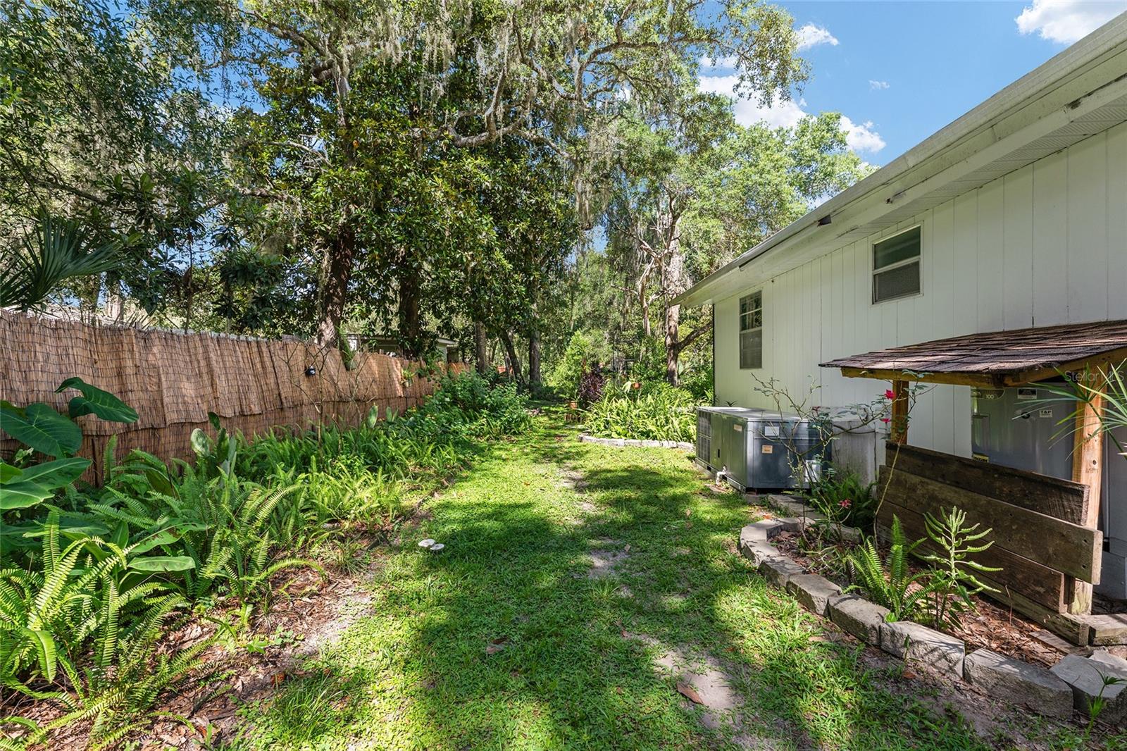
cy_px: 376
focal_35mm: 14
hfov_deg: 104.3
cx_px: 564
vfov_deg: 81.2
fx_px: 438
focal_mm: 14
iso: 250
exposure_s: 1/100
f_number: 8
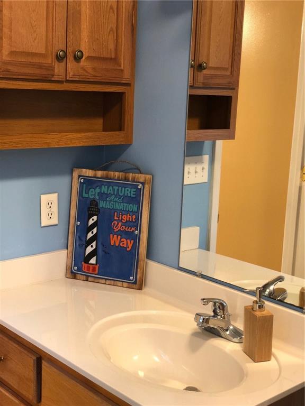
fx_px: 611
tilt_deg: -10.8
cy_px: 203
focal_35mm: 52
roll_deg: -2.2
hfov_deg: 28.0
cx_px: 152
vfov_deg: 36.8
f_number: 2.4
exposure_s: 1/24
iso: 125
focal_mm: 6
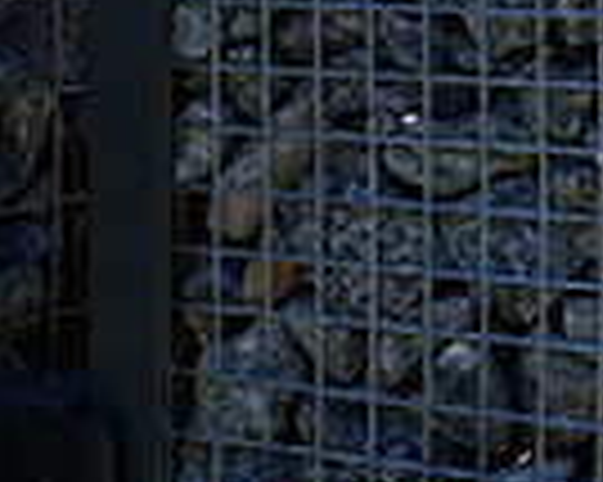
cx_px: 227
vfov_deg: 9.1
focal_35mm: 164
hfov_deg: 11.8
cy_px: -320
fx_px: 2925
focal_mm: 24
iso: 160
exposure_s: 1/125
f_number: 11
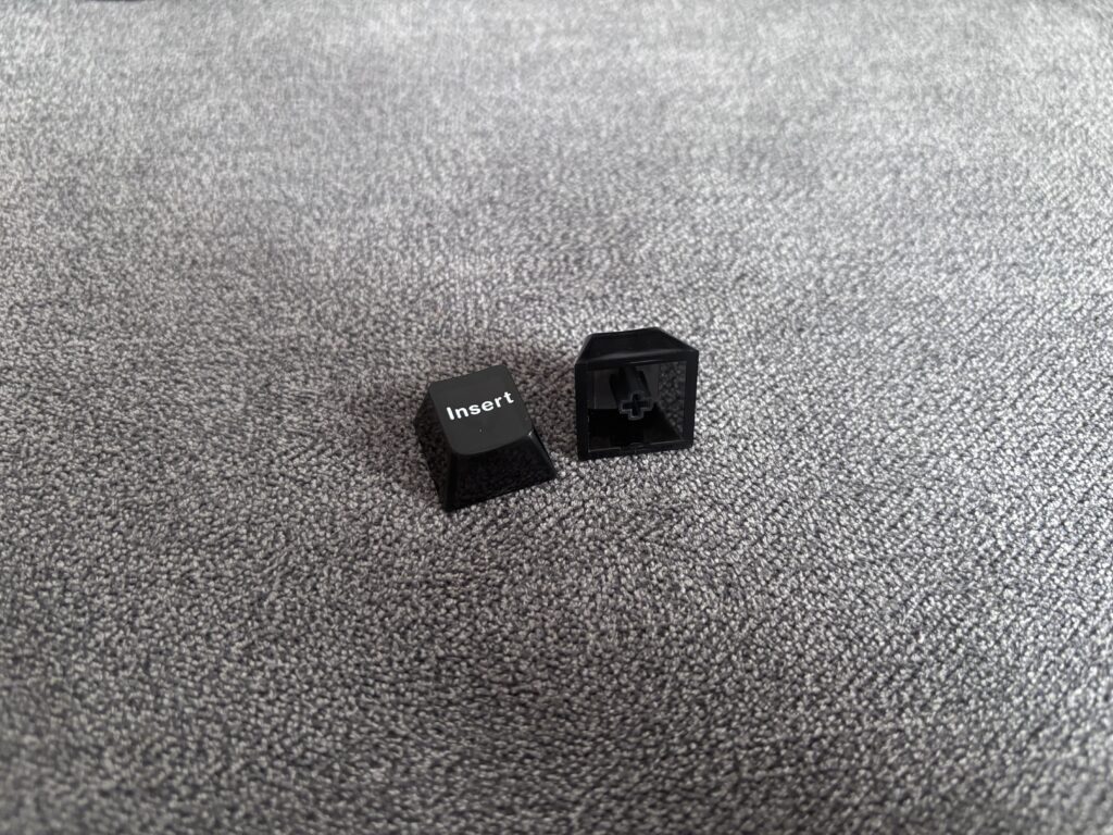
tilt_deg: -52.1
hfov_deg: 67.3
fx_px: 836
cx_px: 556
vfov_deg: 53.1
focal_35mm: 26
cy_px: 418
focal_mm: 5.96
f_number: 1.6
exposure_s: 1/60
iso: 250
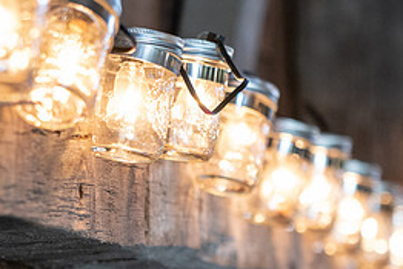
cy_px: 125
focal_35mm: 339
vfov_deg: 4.1
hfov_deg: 6.1
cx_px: 169
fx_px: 3797
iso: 1000
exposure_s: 1/100
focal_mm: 102
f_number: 2.8
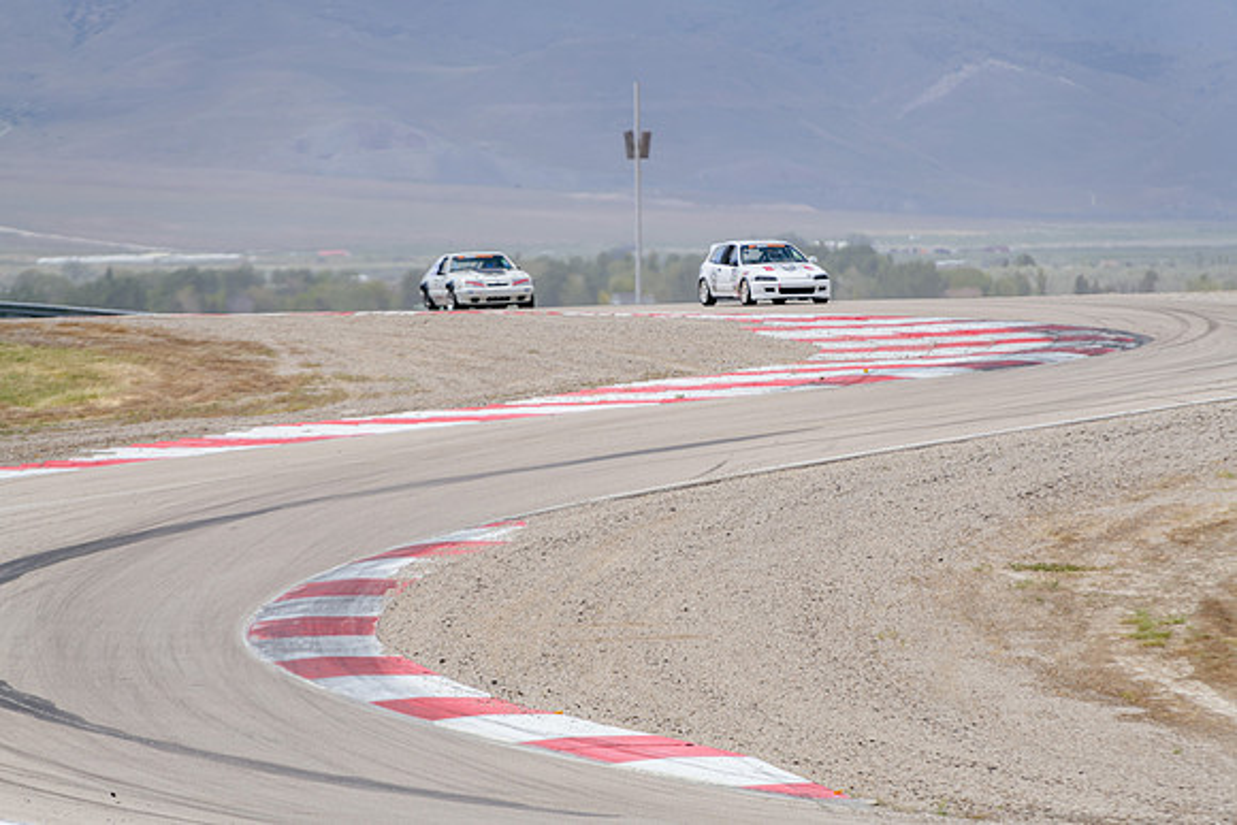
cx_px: 637
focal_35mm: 379
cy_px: 413
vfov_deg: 3.6
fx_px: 13025
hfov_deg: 5.4
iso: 100
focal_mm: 360
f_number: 5.6
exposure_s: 1/640
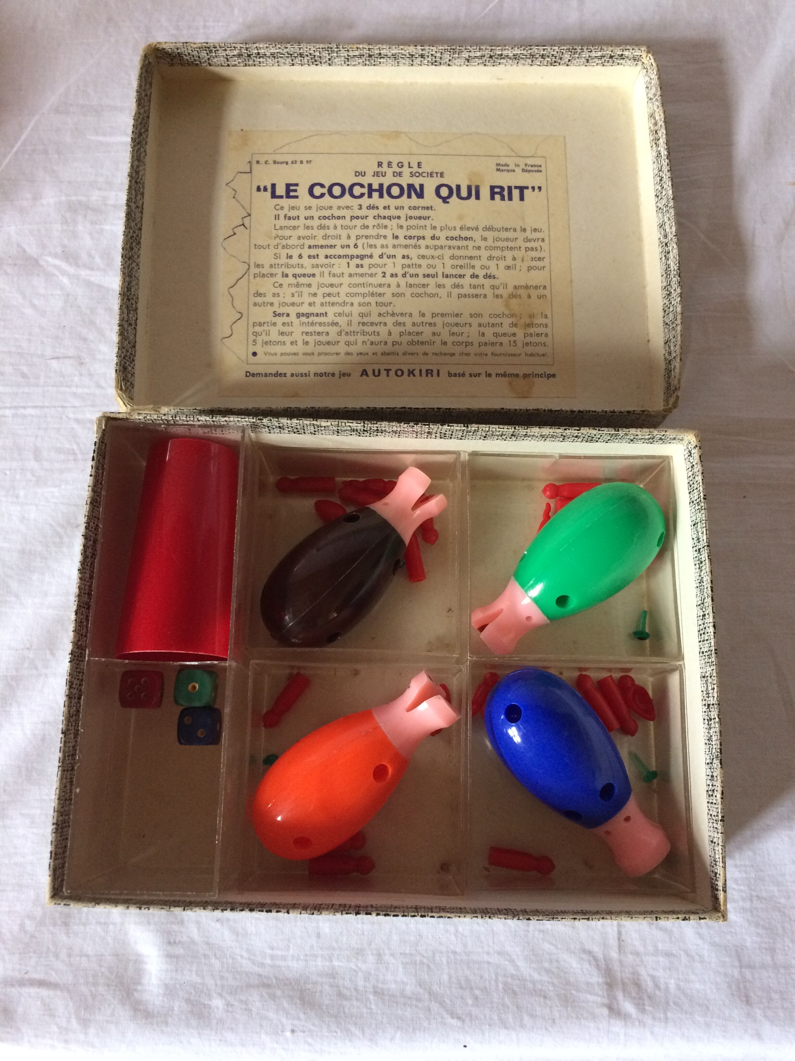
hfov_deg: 48.2
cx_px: 398
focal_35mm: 29
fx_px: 888
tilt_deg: -78.1
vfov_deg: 61.7
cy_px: 530
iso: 250
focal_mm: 4.15
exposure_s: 1/33
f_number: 2.2
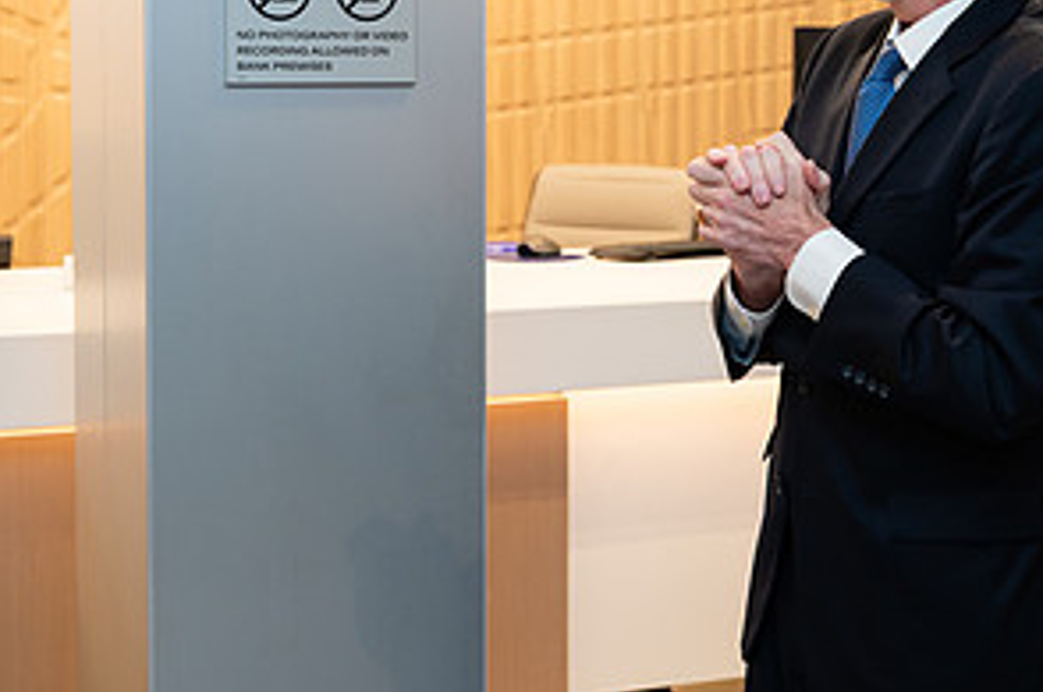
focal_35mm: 85
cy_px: 131
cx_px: 901
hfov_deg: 23.4
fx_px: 2459
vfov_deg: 15.9
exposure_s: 1/160
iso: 400
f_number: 4
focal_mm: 43
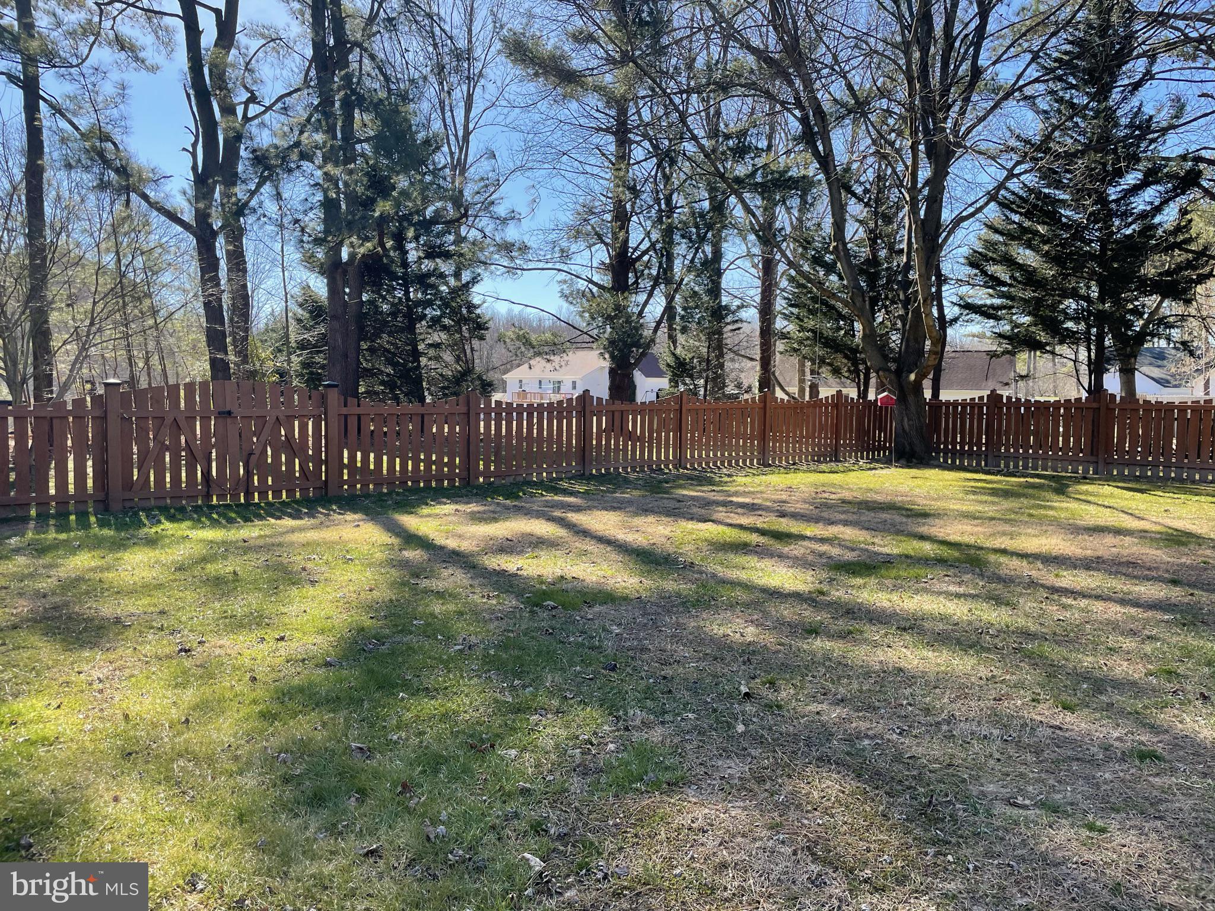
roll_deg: -0.8
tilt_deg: -3.6
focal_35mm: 26
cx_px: 608
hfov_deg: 67.3
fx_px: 913
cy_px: 456
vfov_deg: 53.1
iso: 32
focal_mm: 4.2
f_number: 1.6
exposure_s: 1/831
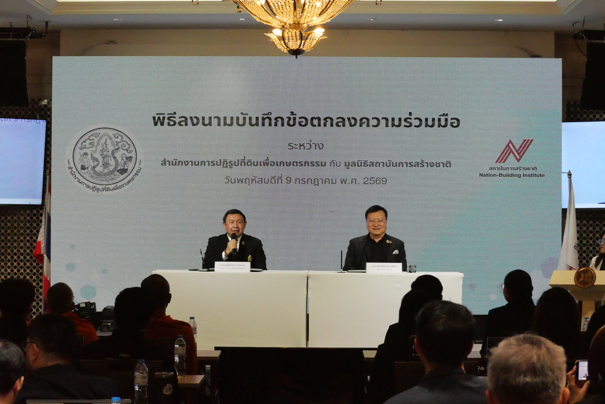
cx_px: 302
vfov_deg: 16.5
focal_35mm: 83
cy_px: 202
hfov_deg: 24.5
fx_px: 1396
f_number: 5.6
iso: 6400
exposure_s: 1/800
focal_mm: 40
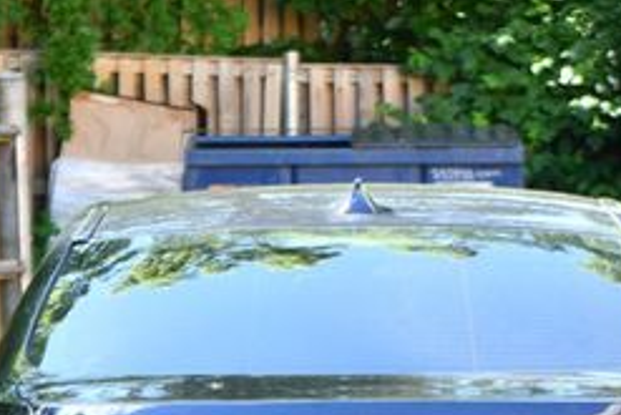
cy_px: 448
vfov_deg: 3.6
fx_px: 6576
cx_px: 332
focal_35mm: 381
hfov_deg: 5.4
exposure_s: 1/250
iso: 560
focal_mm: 98
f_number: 4.8
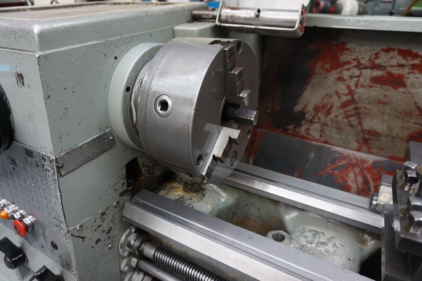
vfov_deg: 53.1
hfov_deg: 73.7
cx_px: 211
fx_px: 281
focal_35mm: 24
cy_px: 140
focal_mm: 16
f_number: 4
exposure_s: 1/60
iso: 640
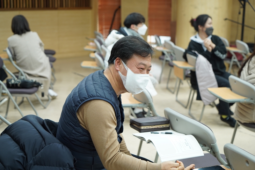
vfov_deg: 23.4
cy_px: 85
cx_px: 128
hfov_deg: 34.5
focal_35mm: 58
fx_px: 411
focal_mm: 58
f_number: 4
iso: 1000
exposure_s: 1/60
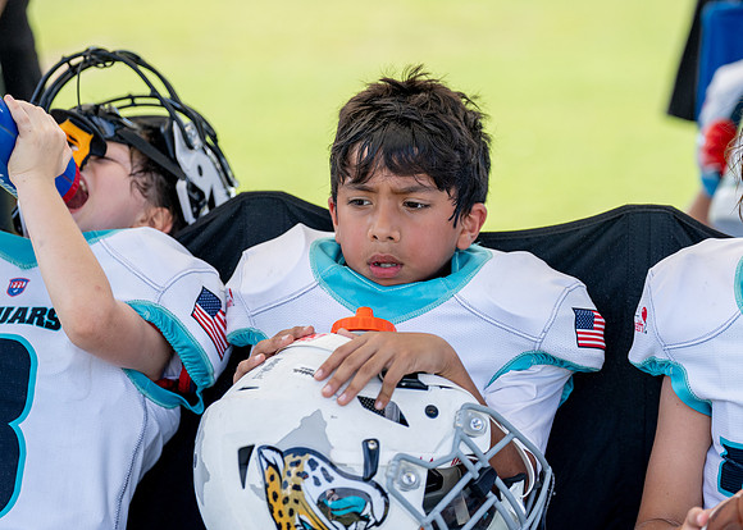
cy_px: 224
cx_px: 401
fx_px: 3335
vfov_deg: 9.1
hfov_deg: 12.7
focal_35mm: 158
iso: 160
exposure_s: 1/1000
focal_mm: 129
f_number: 2.8
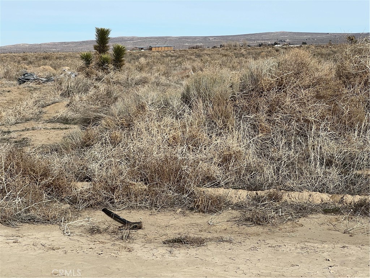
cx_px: 185
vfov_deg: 19.1
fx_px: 823
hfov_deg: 25.3
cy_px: 139
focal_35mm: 77
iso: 32
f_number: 2.8
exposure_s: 1/1179
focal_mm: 9
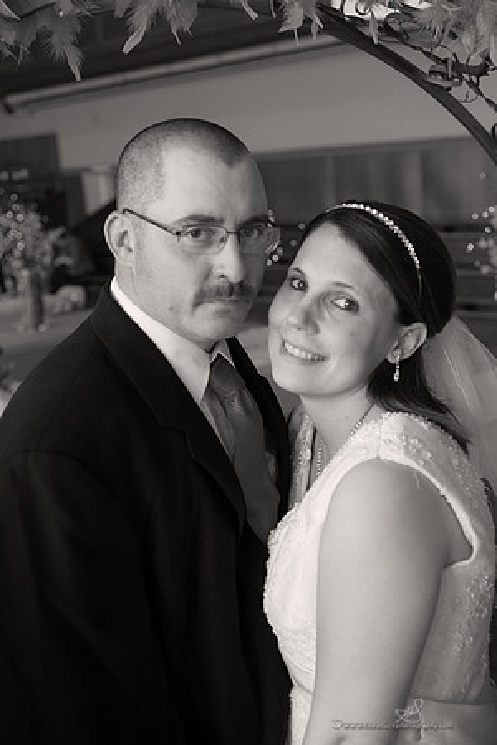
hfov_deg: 29.9
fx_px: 932
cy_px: 372
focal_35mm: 45
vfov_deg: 43.6
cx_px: 248
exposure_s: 1/80
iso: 500
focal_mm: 45
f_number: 3.5
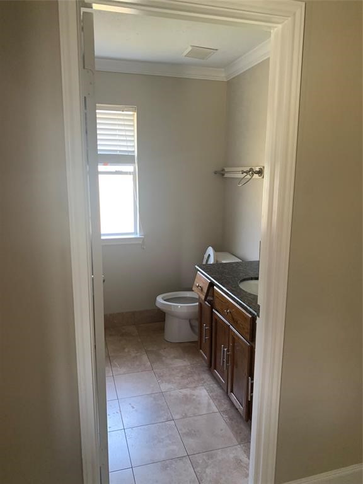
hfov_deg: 53.1
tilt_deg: -10.4
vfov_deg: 67.3
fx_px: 364
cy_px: 242
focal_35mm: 26
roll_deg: -0.8
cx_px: 182
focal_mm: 4.25
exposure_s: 1/60
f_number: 1.8
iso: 160
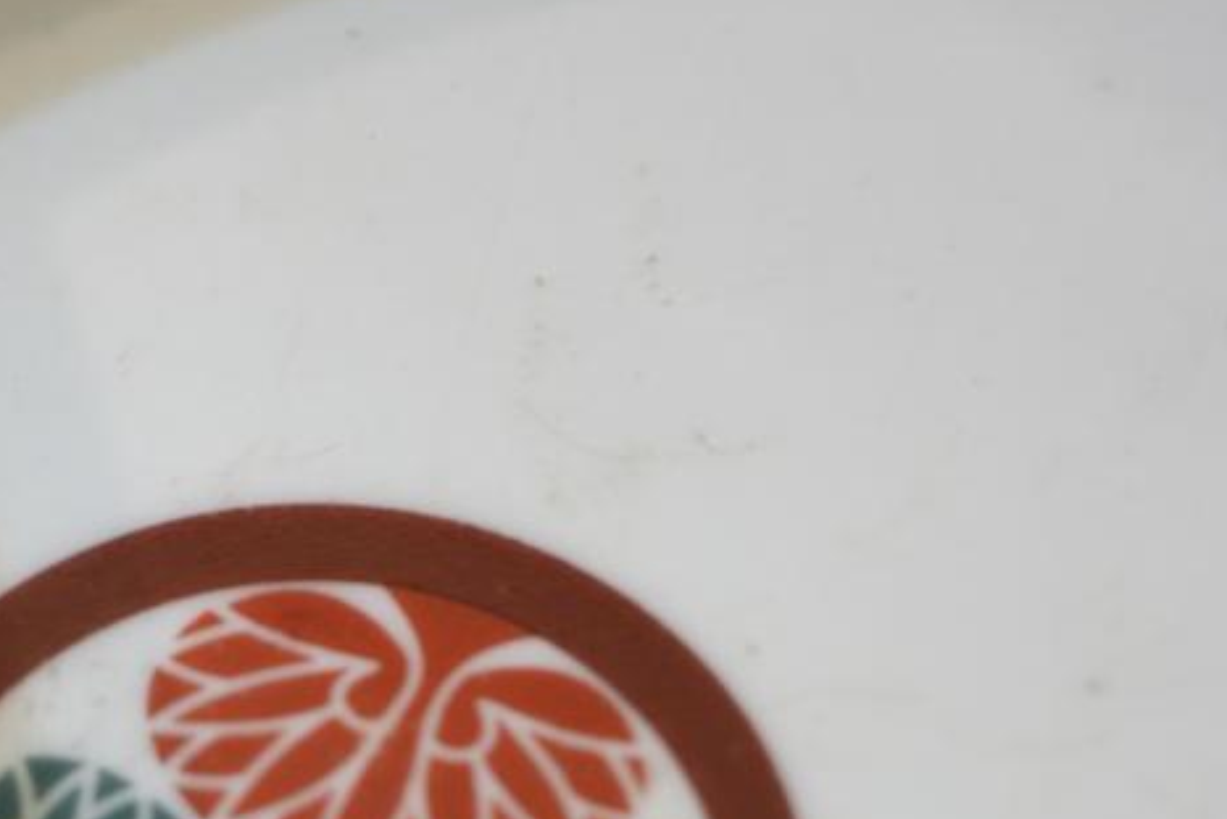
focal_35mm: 244
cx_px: 108
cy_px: 670
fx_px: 8318
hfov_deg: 8.4
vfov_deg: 5.6
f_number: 4
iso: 2000
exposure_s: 1/125
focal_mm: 105
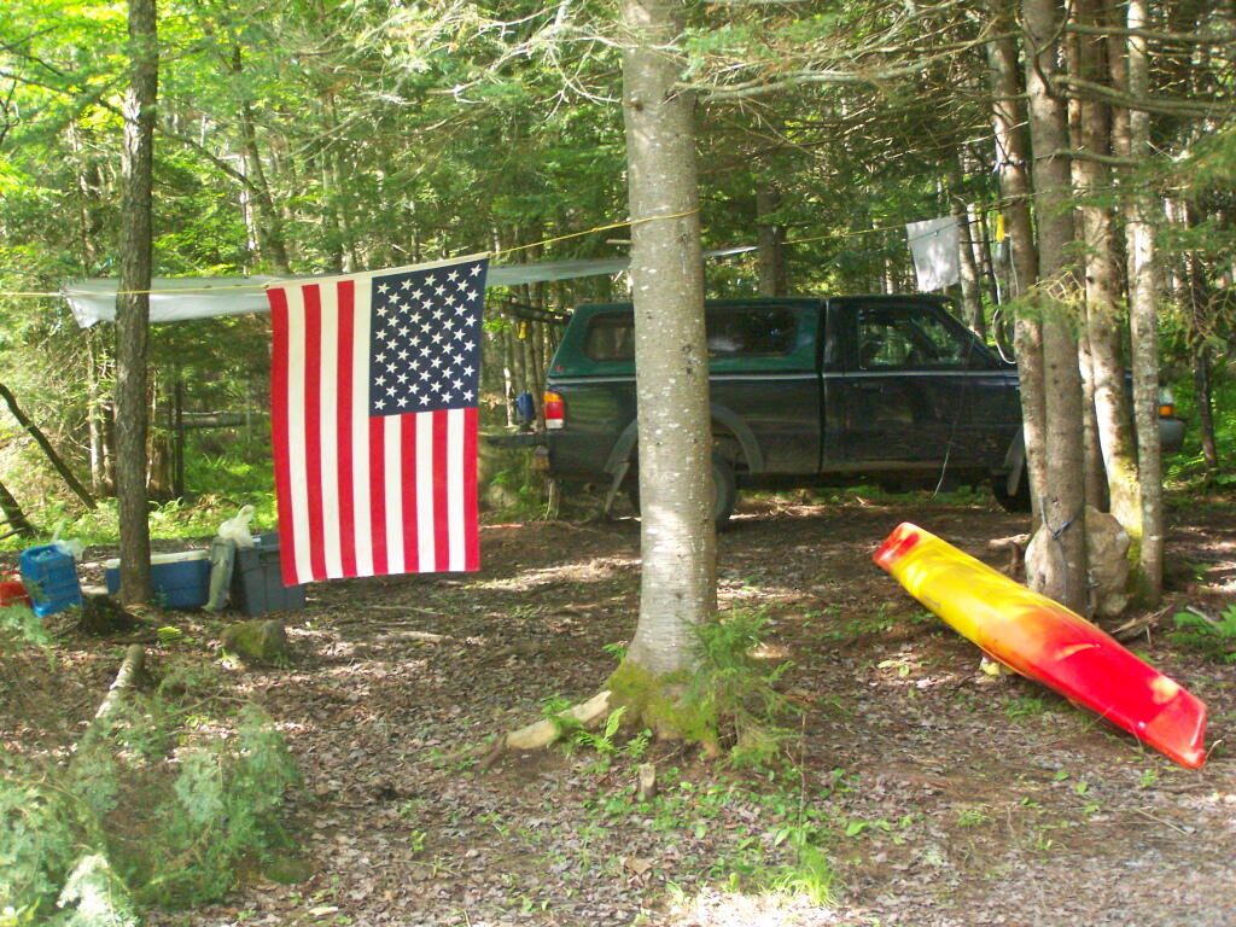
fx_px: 2392
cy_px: 464
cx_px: 618
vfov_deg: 21.9
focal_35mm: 67
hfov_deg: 29.0
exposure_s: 1/200
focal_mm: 11.1
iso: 400
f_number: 3.2
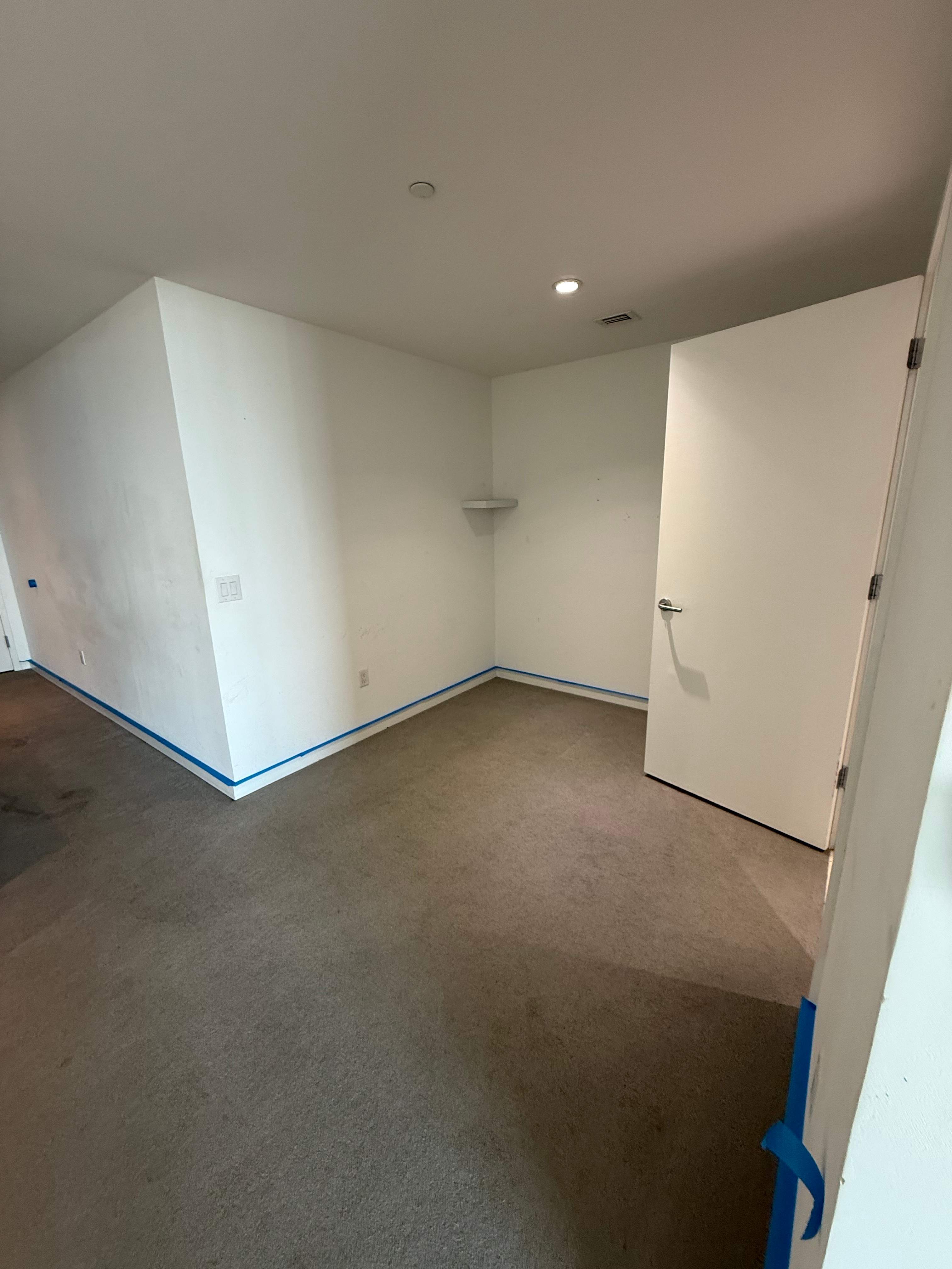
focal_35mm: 14
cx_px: 476
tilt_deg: -14.0
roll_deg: +0.9
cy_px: 634
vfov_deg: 102.1
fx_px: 513
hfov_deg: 85.7
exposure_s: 1/60
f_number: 2.2
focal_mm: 2.22
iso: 200
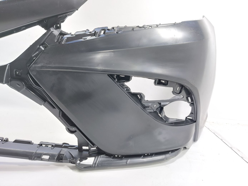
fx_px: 172
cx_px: 124
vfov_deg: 56.8
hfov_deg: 71.6
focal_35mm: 24
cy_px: 93
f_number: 1.8
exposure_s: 1/50
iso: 250
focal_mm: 5.23
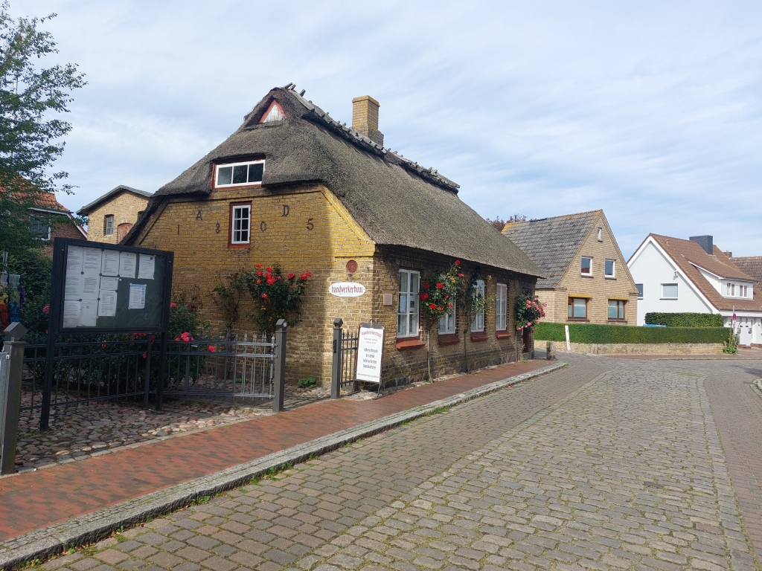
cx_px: 381
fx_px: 528
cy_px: 286
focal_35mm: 24
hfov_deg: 71.6
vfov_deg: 56.8
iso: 25
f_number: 1.8
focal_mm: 5.23
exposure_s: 1/868
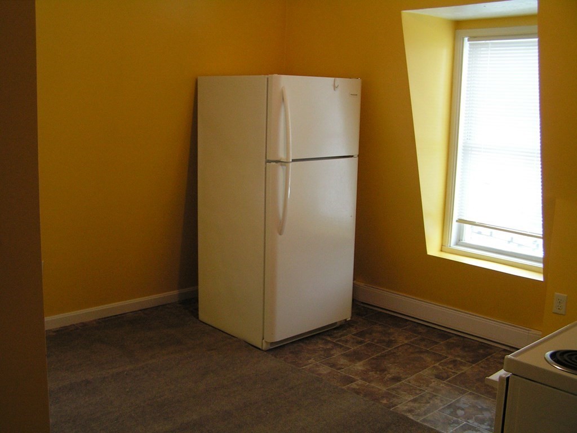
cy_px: 216
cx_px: 288
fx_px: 633
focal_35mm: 38
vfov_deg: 37.7
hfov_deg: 49.0
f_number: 2.8
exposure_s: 1/40
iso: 125
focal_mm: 6.3
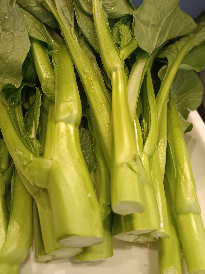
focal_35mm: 32
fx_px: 253
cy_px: 111
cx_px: 93
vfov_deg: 56.4
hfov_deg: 44.1
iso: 491
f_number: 1.79
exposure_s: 1/33.3
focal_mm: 4.75
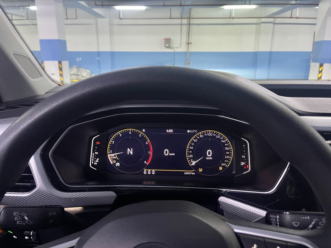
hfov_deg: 69.4
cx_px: 166
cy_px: 124
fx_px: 239
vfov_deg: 54.9
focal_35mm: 25
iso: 500
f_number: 1.6
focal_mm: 5.1
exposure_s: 1/25
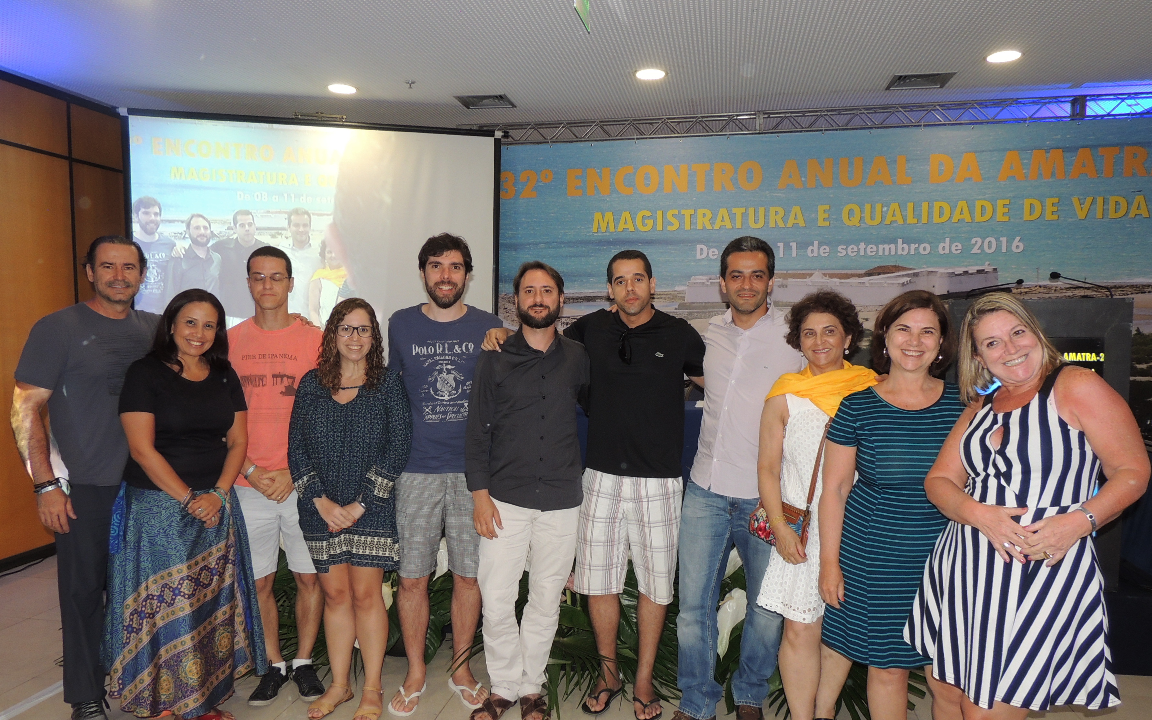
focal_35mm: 26
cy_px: 397
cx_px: 565
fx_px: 816
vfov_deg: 47.5
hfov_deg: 70.4
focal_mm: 4.3
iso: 200
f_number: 3
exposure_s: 1/30
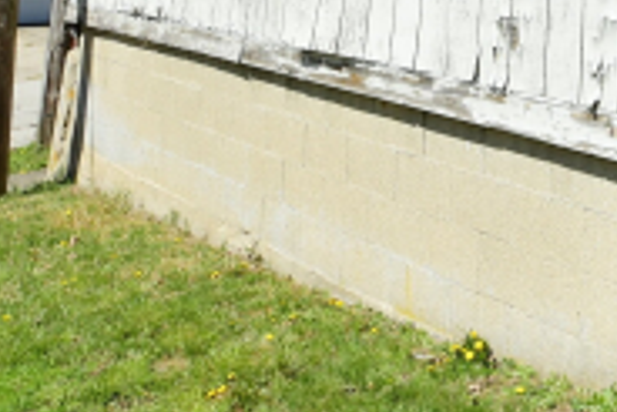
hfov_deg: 29.6
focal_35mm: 61
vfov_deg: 19.7
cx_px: 679
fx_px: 1046
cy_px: -181
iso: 100
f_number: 10
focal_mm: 10
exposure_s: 1/125
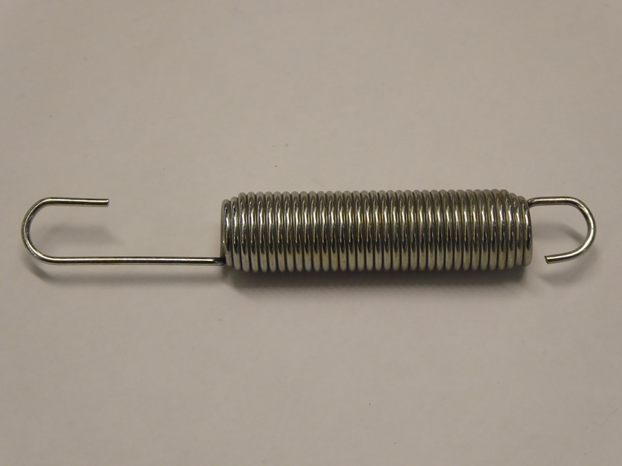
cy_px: 233
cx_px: 311
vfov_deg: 15.1
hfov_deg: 20.0
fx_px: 1761
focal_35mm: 98
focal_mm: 16.1
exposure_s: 1/60
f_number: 4.9
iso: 400
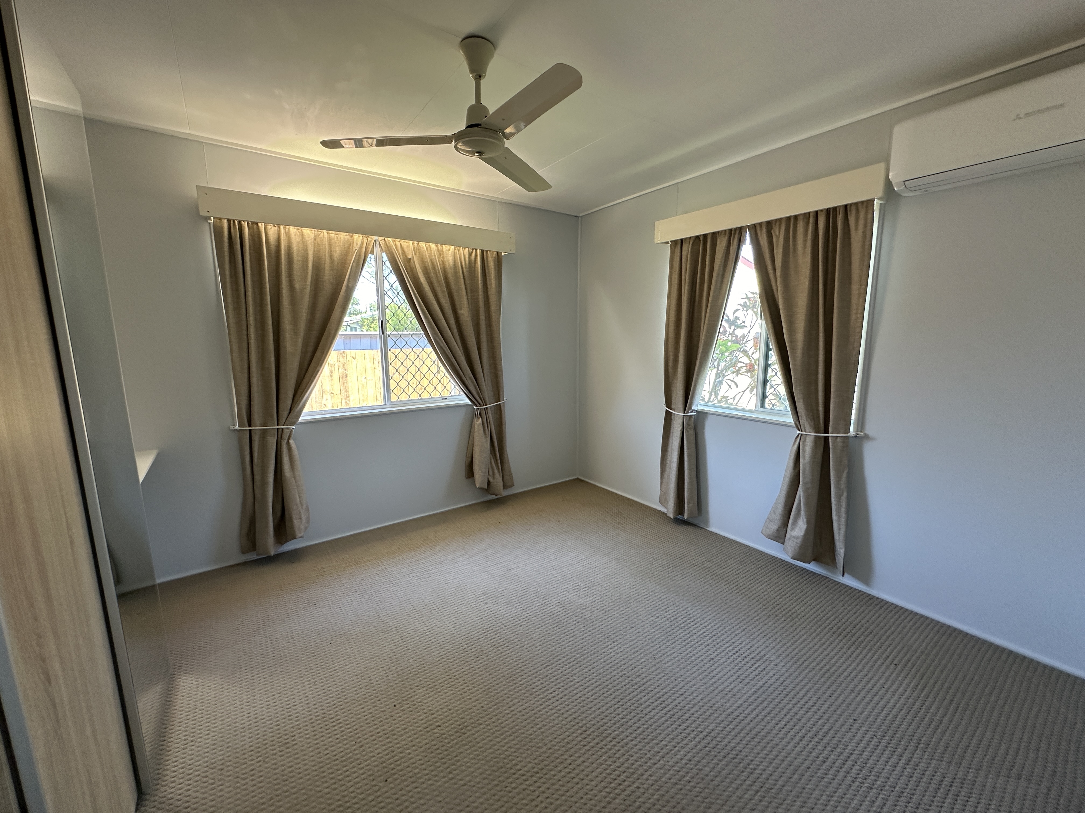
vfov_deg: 85.7
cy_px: 406
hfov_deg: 102.1
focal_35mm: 14
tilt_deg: -8.2
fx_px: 439
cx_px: 542
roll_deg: +0.3
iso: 160
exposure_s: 1/100
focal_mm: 2.22
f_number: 2.2
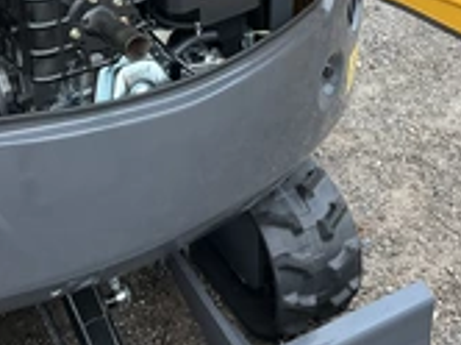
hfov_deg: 27.6
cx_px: 308
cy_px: 0
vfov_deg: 20.3
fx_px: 931
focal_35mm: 70
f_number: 1.8
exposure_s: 1/122
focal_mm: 3
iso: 40
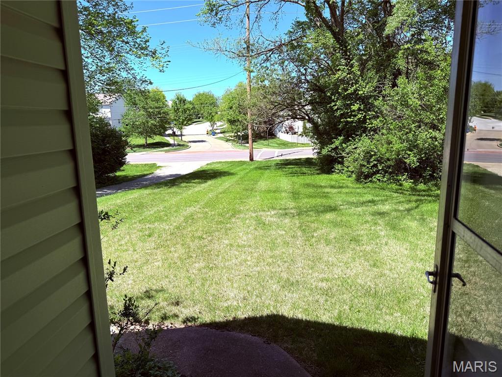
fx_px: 348
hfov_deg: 71.6
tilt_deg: -11.5
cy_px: 188
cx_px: 251
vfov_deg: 56.8
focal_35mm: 24
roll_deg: +1.5
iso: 80
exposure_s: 1/3279
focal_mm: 6.76
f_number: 1.78
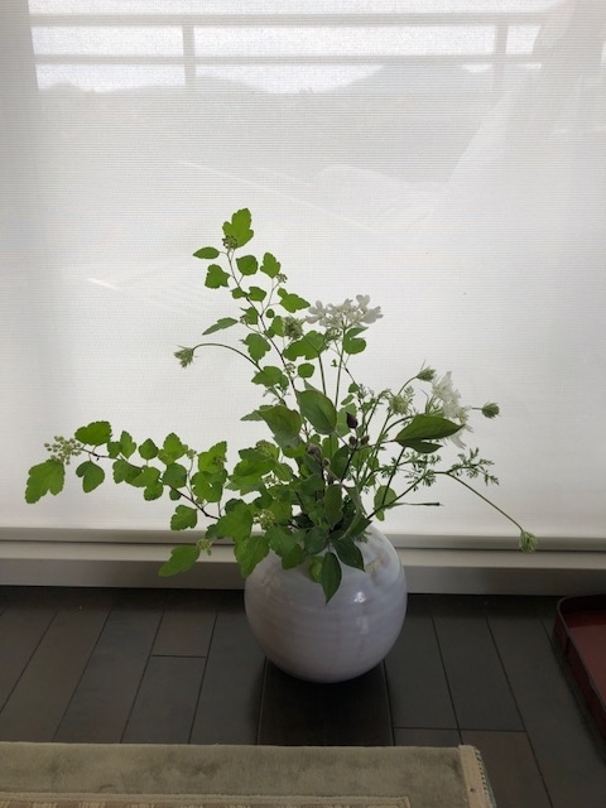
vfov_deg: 63.4
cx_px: 303
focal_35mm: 28
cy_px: 404
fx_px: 654
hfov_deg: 49.7
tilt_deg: -21.4
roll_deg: -0.8
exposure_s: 1/128
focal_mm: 3.99
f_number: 1.8
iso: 20
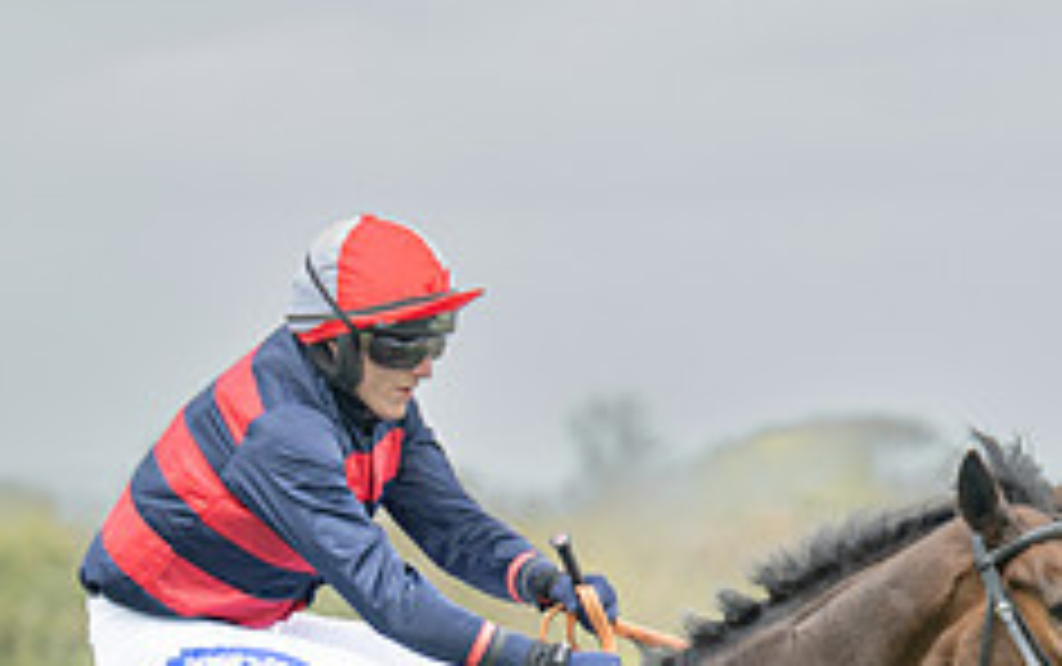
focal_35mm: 342
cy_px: 942
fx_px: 9908
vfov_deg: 3.8
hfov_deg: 6.1
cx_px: 679
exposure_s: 1/1600
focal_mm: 98
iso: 400
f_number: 2.8
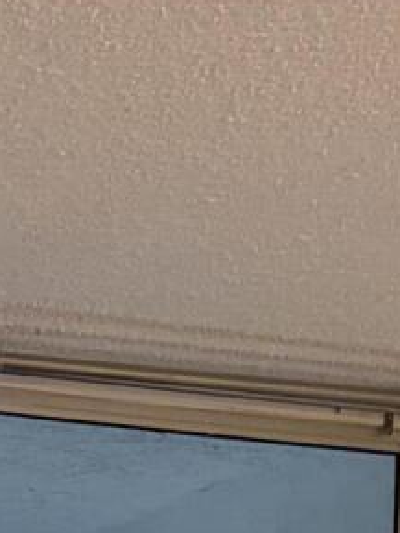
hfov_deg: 8.1
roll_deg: -0.1
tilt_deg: -10.8
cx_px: -188
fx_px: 2771
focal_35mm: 180
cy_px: 1734
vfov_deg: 8.6
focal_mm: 5.96
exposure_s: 1/60
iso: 160
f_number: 1.6
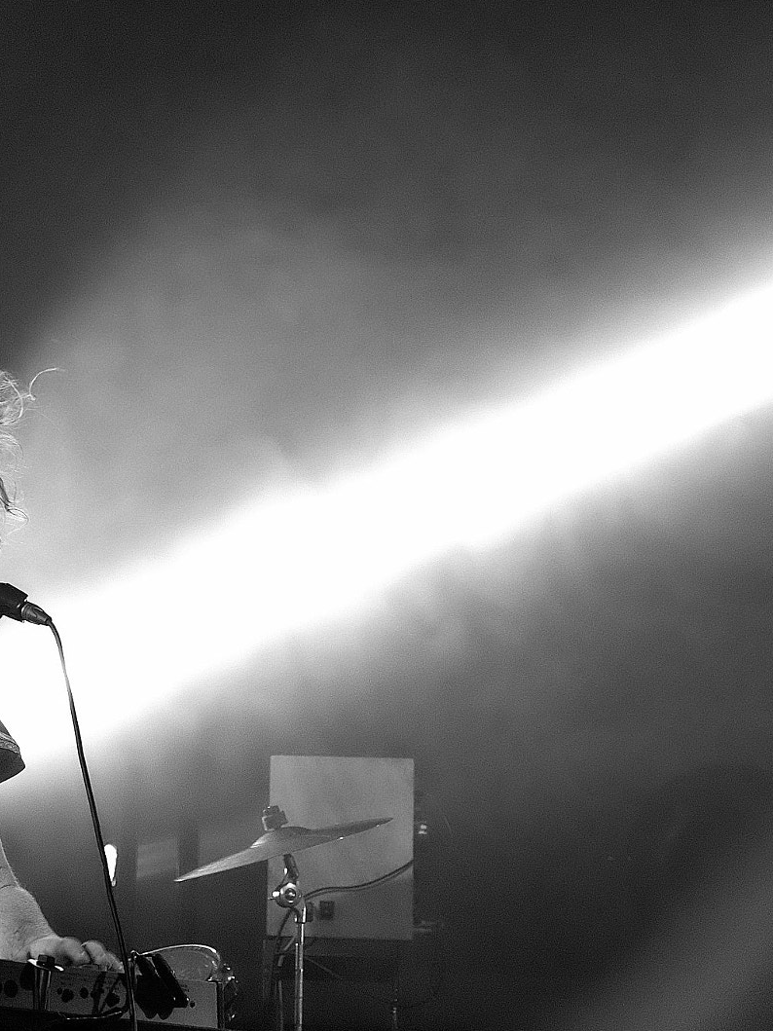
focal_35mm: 93
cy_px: 516
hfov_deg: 15.7
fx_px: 2770
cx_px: 74
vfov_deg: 21.1
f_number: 5
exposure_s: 1/125
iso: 6400
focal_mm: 42.7
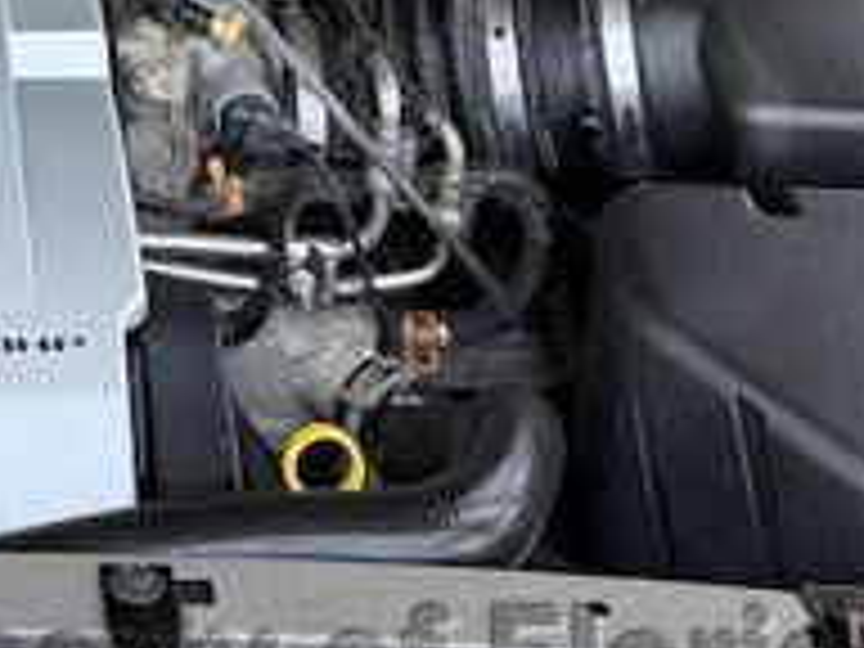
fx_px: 3195
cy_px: -914
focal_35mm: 128
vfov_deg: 10.1
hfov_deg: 14.9
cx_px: -189
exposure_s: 1/177
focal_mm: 6.76
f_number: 1.78
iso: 80
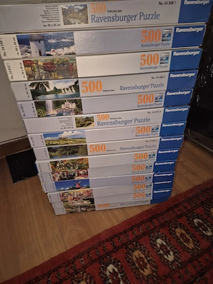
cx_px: 106
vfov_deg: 73.9
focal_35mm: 23
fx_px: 189
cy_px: 142
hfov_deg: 58.9
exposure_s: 1/25
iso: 100
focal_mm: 5.4
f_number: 1.8
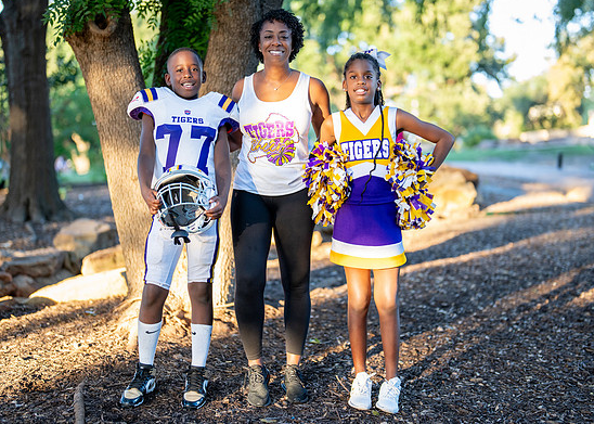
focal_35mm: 60
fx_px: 1012
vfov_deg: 23.6
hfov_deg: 32.7
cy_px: 191
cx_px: 306
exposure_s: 1/400
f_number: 1.2
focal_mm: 50
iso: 250
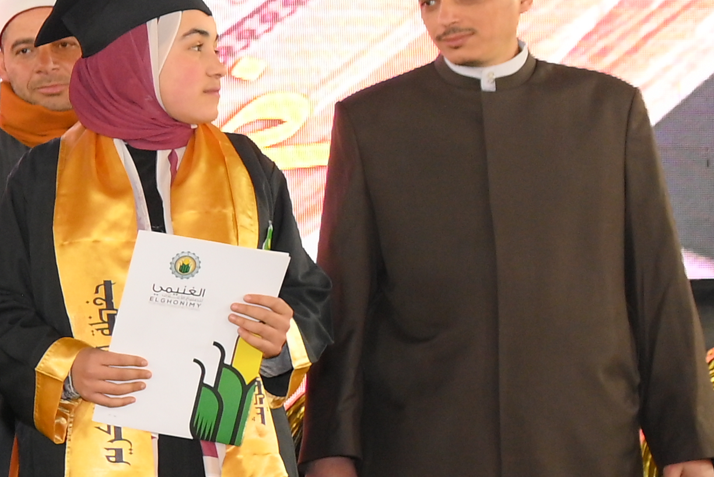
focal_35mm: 172
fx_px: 3412
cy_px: 186
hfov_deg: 10.4
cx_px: -980
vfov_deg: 8.0
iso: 1000
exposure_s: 1/200
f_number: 2.8
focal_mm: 35
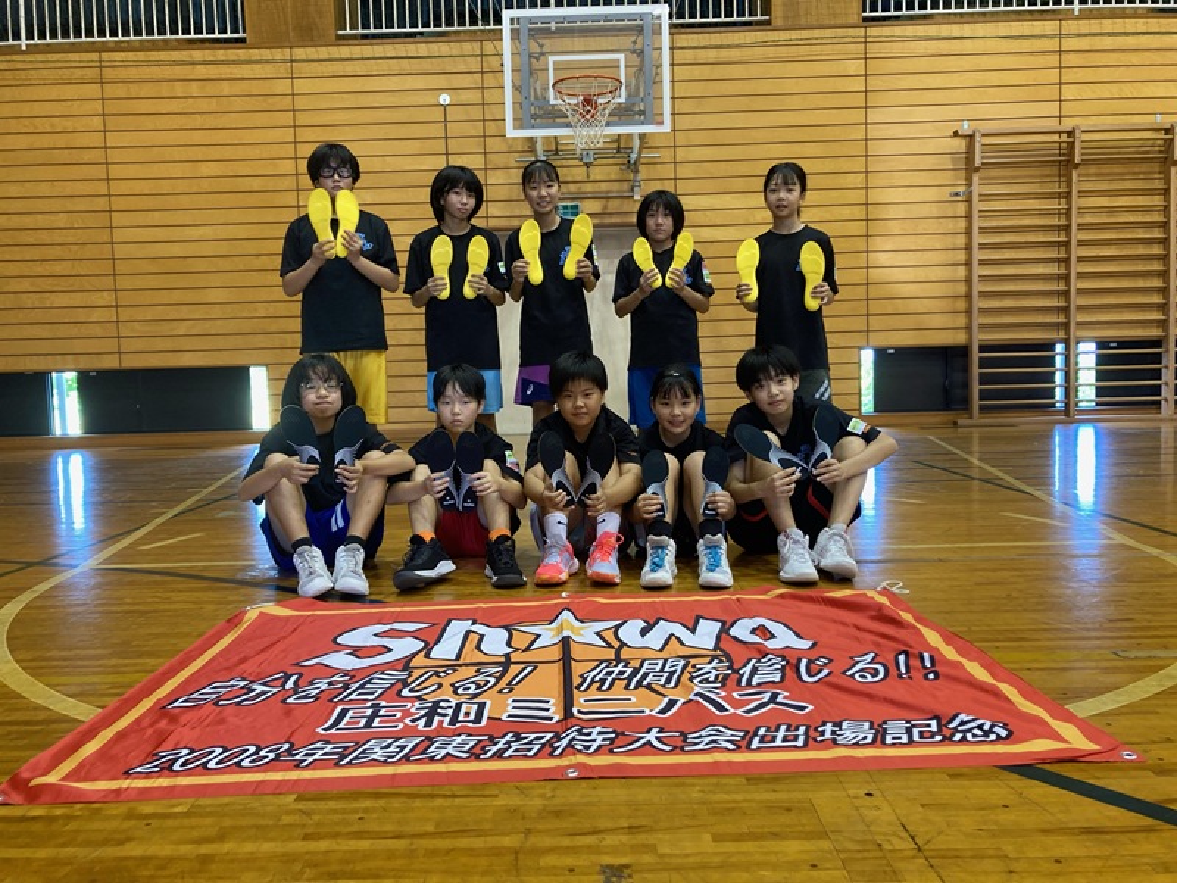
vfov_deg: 49.7
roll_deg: +0.2
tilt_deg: -4.2
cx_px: 588
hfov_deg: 63.4
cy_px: 442
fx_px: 952
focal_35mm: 28
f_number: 1.8
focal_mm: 3.99
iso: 125
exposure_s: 1/50
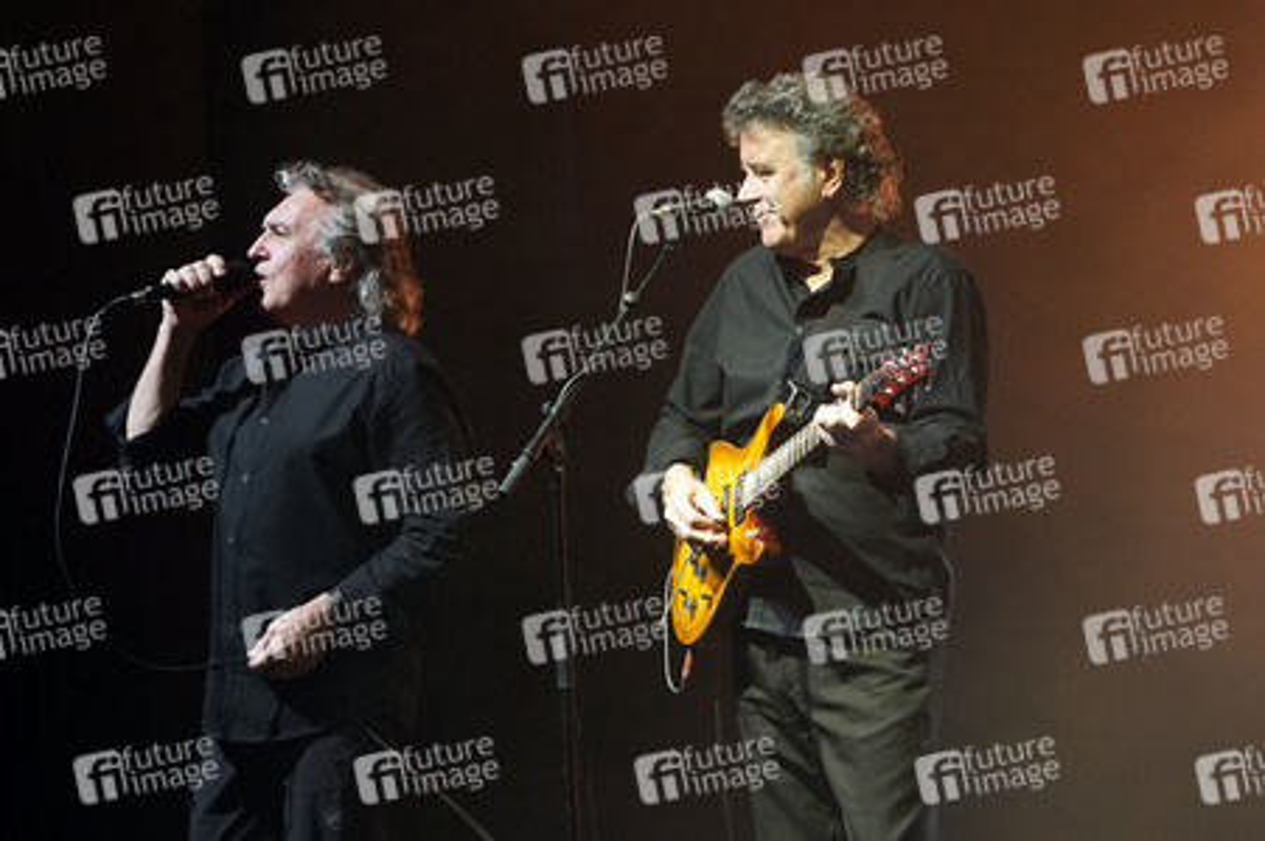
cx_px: 632
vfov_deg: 4.9
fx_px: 9902
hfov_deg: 7.3
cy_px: 420
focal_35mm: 282
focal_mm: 282
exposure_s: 1/50
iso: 3200
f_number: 7.1
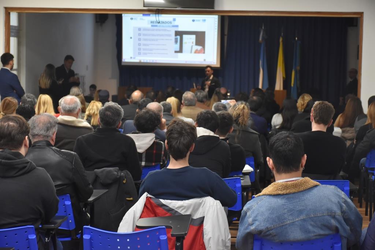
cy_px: 125
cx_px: 188
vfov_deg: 15.2
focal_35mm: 90
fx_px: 938
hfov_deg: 22.6
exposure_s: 1/50
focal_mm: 60
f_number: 5
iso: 1600
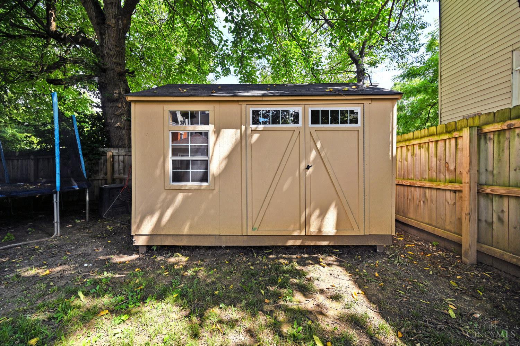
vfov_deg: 81.2
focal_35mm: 14
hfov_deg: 104.3
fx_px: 202
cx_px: 260
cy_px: 173
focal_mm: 14
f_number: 5.6
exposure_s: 1/125
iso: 125
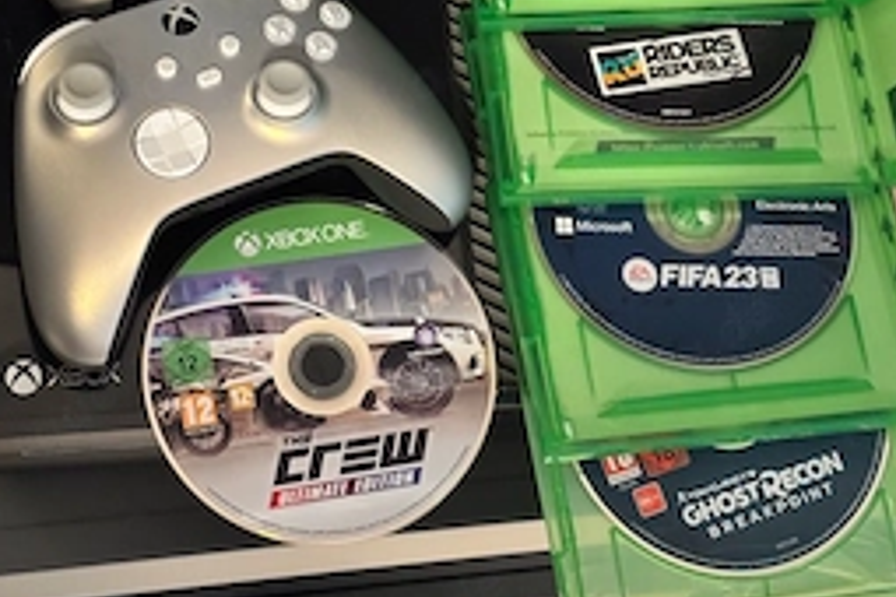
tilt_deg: -66.9
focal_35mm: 85
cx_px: 478
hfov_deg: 23.9
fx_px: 2115
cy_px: 137
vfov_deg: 16.0
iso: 400
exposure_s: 1/24
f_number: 1.6
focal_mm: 5.96
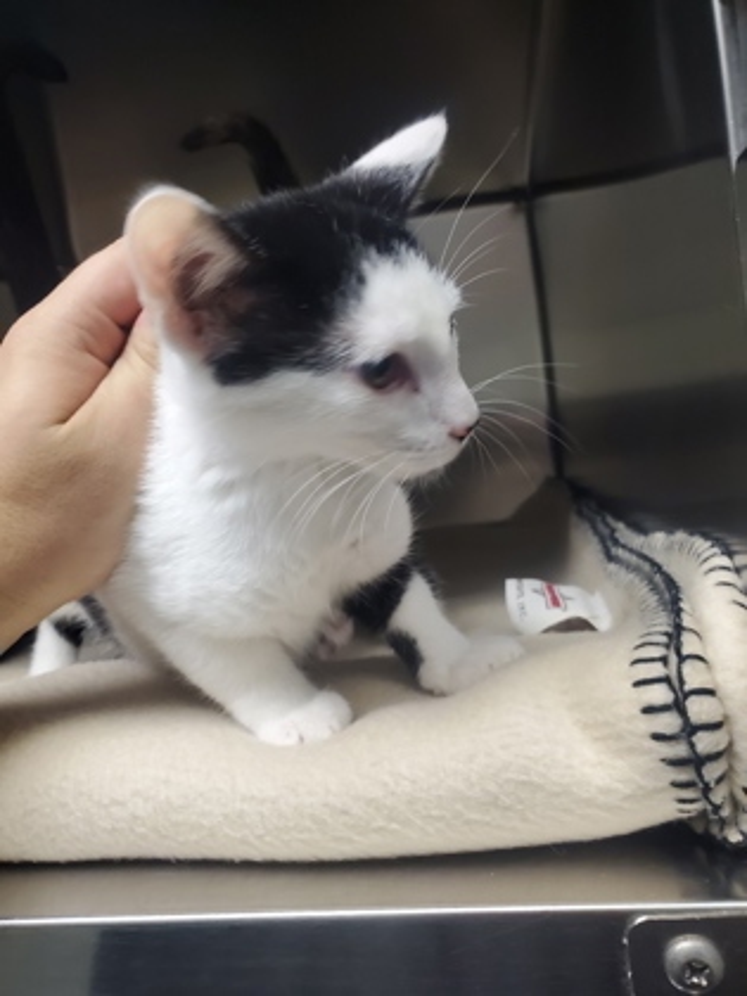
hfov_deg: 53.1
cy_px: 498
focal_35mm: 26
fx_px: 748
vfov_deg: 67.3
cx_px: 374
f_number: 2.4
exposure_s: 1/60
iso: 200
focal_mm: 4.3
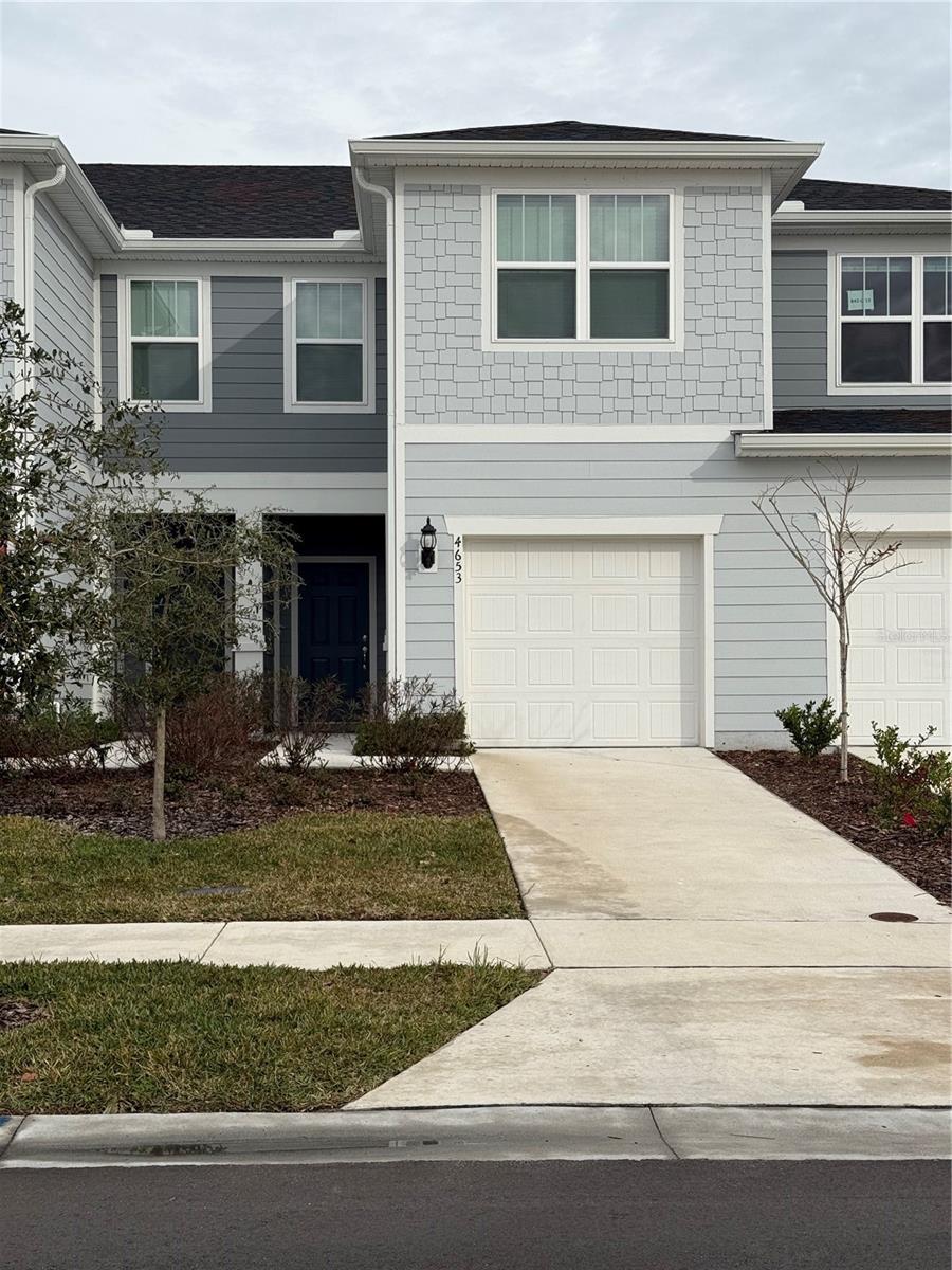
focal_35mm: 48
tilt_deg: +2.3
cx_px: 476
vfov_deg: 39.7
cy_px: 635
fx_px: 1760
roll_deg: +0.7
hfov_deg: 30.3
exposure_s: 1/3534
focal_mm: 6.76
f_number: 1.78
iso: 64
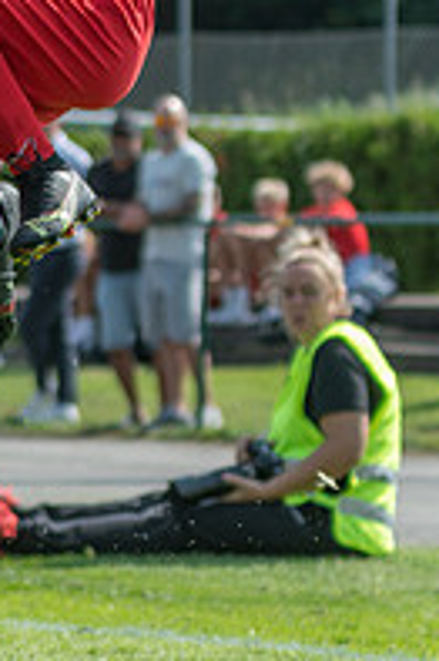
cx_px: -94
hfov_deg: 4.4
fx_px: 5662
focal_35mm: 309
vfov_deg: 6.7
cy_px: 300
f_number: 3.2
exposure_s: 1/1250
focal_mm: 70
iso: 100
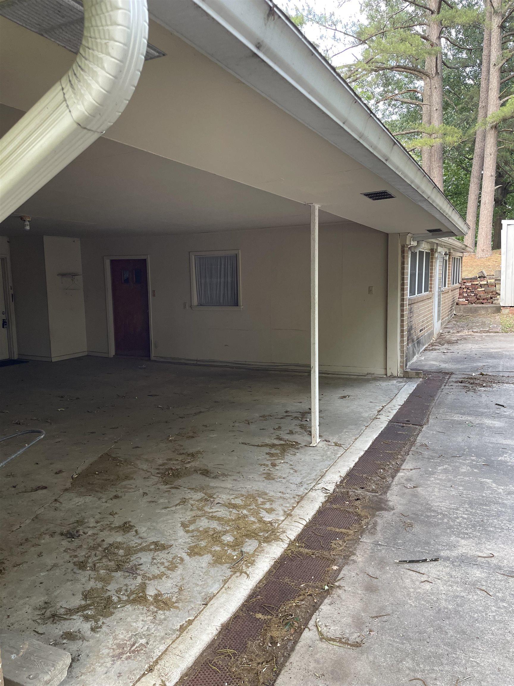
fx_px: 515
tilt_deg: -7.6
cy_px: 343
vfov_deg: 67.3
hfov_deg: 53.1
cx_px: 257
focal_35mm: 26
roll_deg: +1.8
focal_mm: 4.2
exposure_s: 1/121
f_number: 1.6
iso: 125
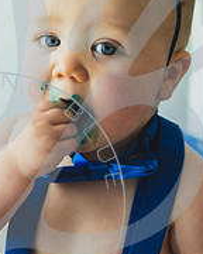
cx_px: 58
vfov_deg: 15.8
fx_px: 916
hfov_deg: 12.6
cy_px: 96
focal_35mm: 122
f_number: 2.8
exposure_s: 1/125
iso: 200
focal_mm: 52
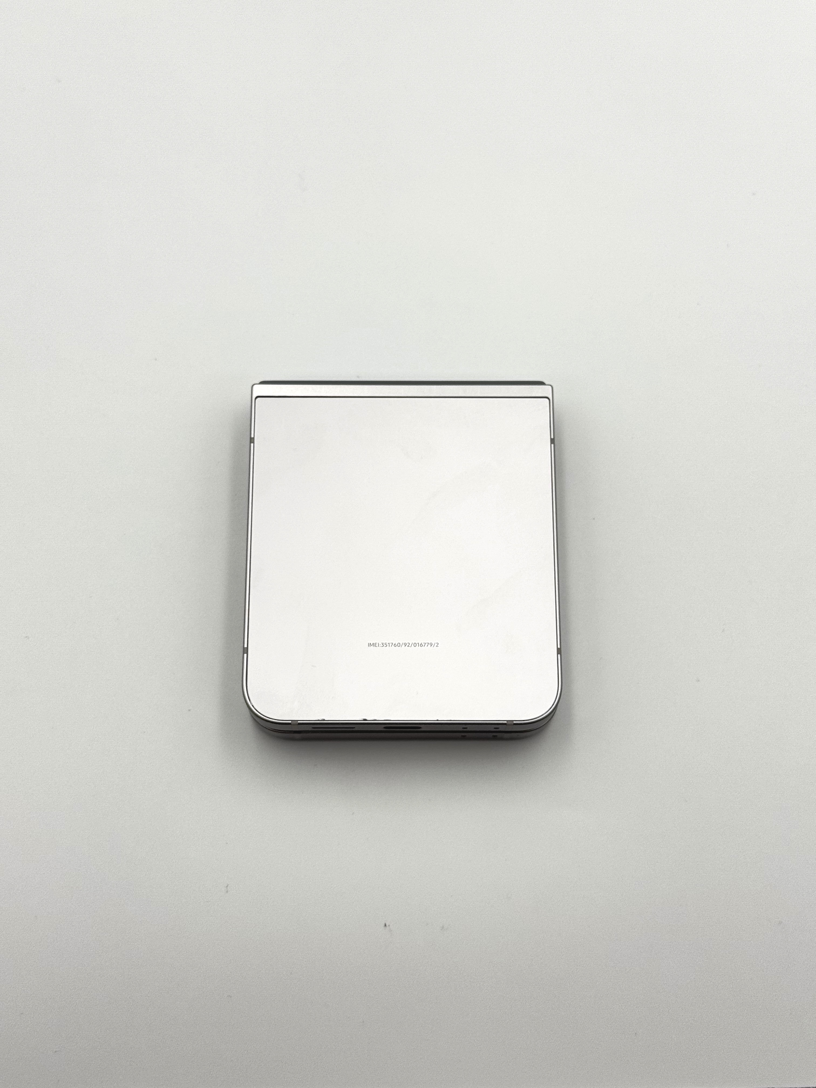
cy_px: 544
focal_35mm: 48
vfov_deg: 39.7
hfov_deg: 30.3
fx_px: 1509
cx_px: 408
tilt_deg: -74.9
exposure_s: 1/553
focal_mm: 6.76
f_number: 1.78
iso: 64
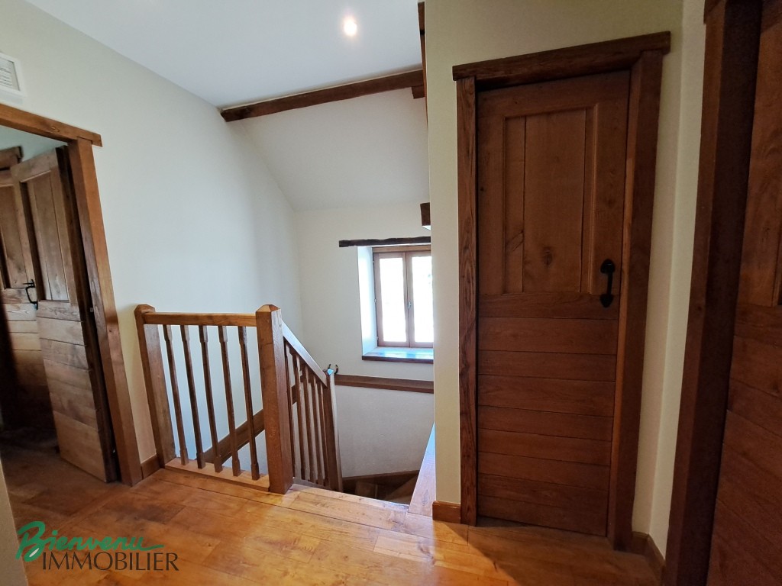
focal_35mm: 13
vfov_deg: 89.9
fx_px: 294
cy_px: 293
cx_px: 391
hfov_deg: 106.2
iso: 200
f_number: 2.2
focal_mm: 1.74
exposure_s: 1/50
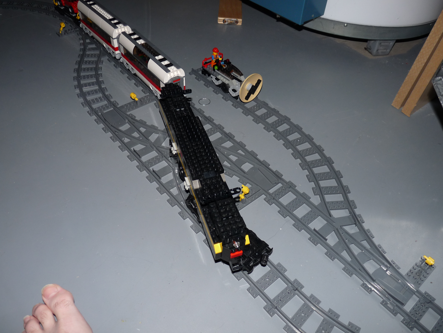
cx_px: 222
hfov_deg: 65.3
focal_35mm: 27
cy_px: 166
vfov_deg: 51.4
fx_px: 346
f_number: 2.8
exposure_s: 1/125
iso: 100
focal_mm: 4.8
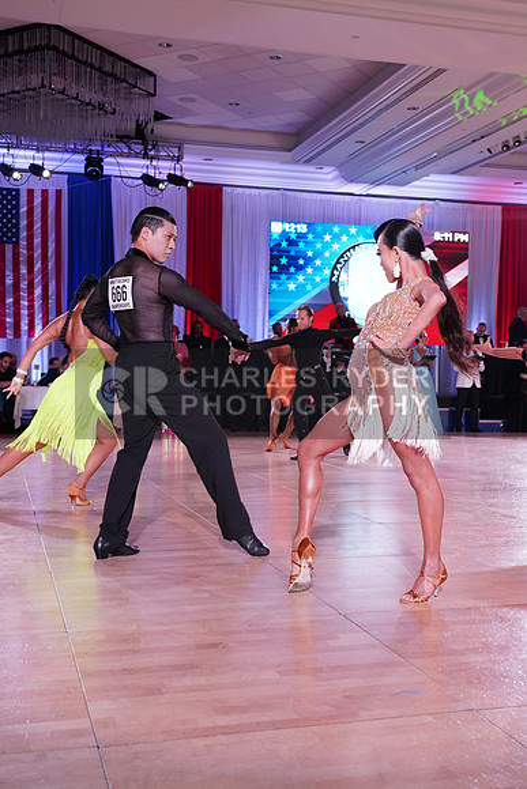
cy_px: 394
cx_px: 264
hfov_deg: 33.4
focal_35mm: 40
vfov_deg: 48.4
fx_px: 878
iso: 2000
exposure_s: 1/200
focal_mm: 40
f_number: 5
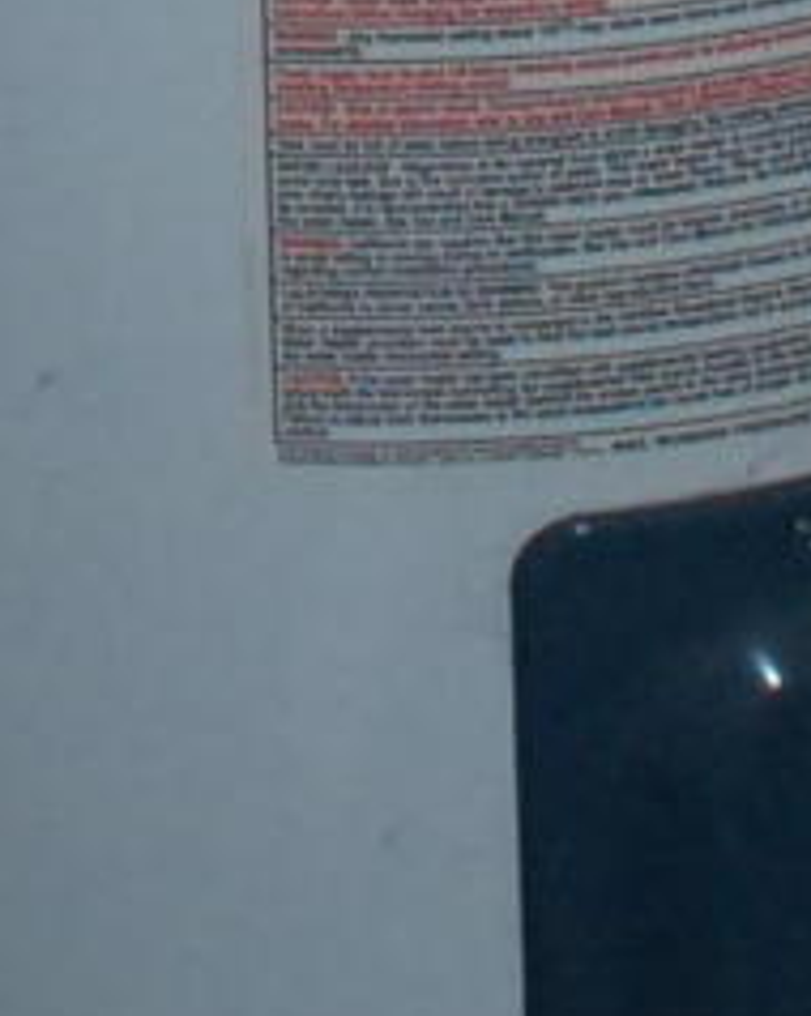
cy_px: -1861
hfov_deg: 5.9
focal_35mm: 261
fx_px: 7841
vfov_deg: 6.8
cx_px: 162
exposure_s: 1/60
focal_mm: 22
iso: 800
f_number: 5
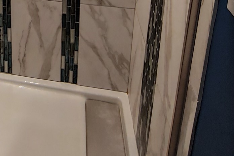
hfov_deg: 35.6
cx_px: -11
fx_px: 318
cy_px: -113
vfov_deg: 20.7
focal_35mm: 49
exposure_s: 1/24
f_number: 1.9
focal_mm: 2.18
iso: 200
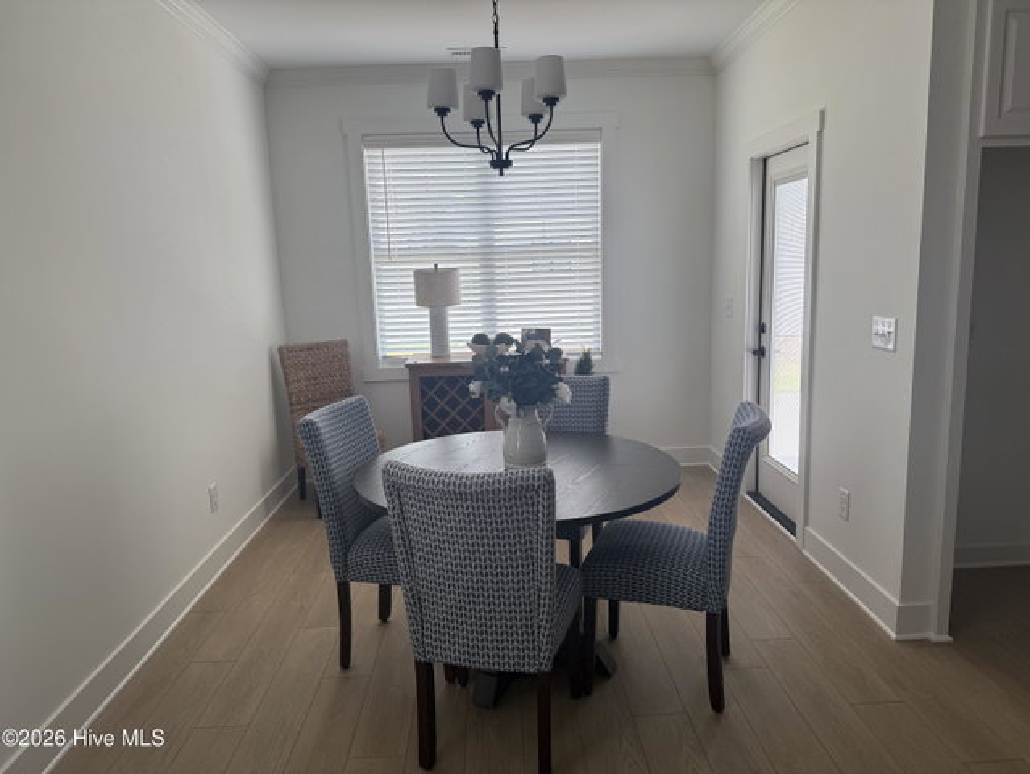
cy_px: 387
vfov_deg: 56.9
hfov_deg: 71.6
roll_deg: +2.1
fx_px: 715
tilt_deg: -9.4
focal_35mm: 24
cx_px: 515
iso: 100
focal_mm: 6.76
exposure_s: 1/302
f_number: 1.78
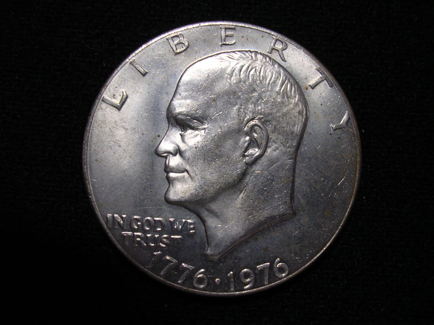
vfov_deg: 37.7
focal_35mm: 38
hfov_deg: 49.0
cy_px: 162
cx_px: 217
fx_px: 476
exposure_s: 1/20.1
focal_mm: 5.8
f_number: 2.8
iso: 100
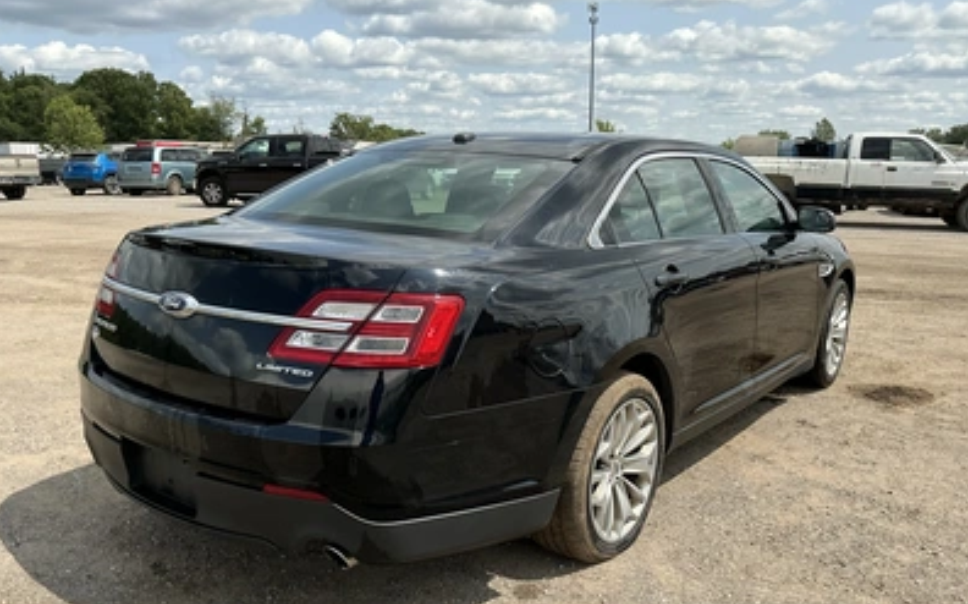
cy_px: 342
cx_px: 484
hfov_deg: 62.9
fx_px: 791
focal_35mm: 30
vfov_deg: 41.7
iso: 25
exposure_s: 1/1786
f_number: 1.8
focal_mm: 3
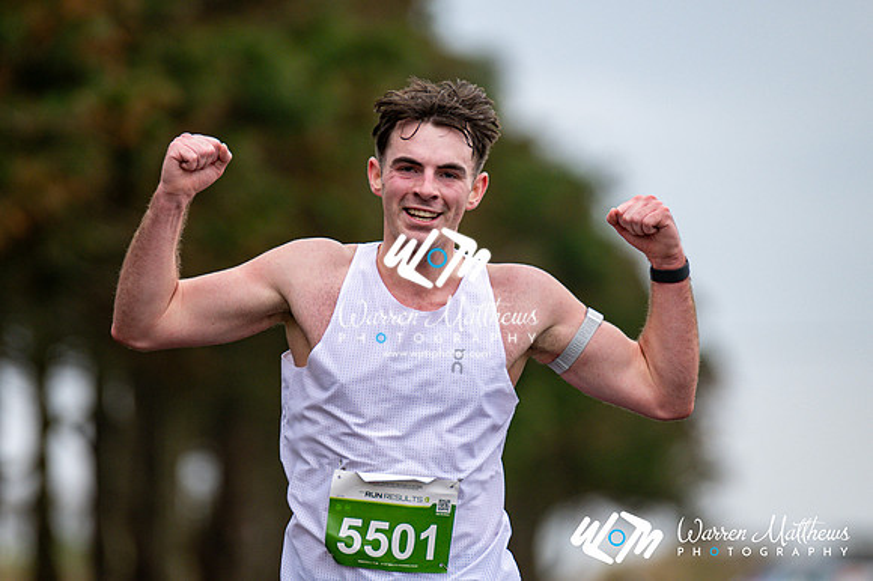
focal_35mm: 450
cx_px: 436
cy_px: 290
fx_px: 10906
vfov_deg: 3.1
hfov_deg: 4.6
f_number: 2.8
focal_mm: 300
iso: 450
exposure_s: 1/1600
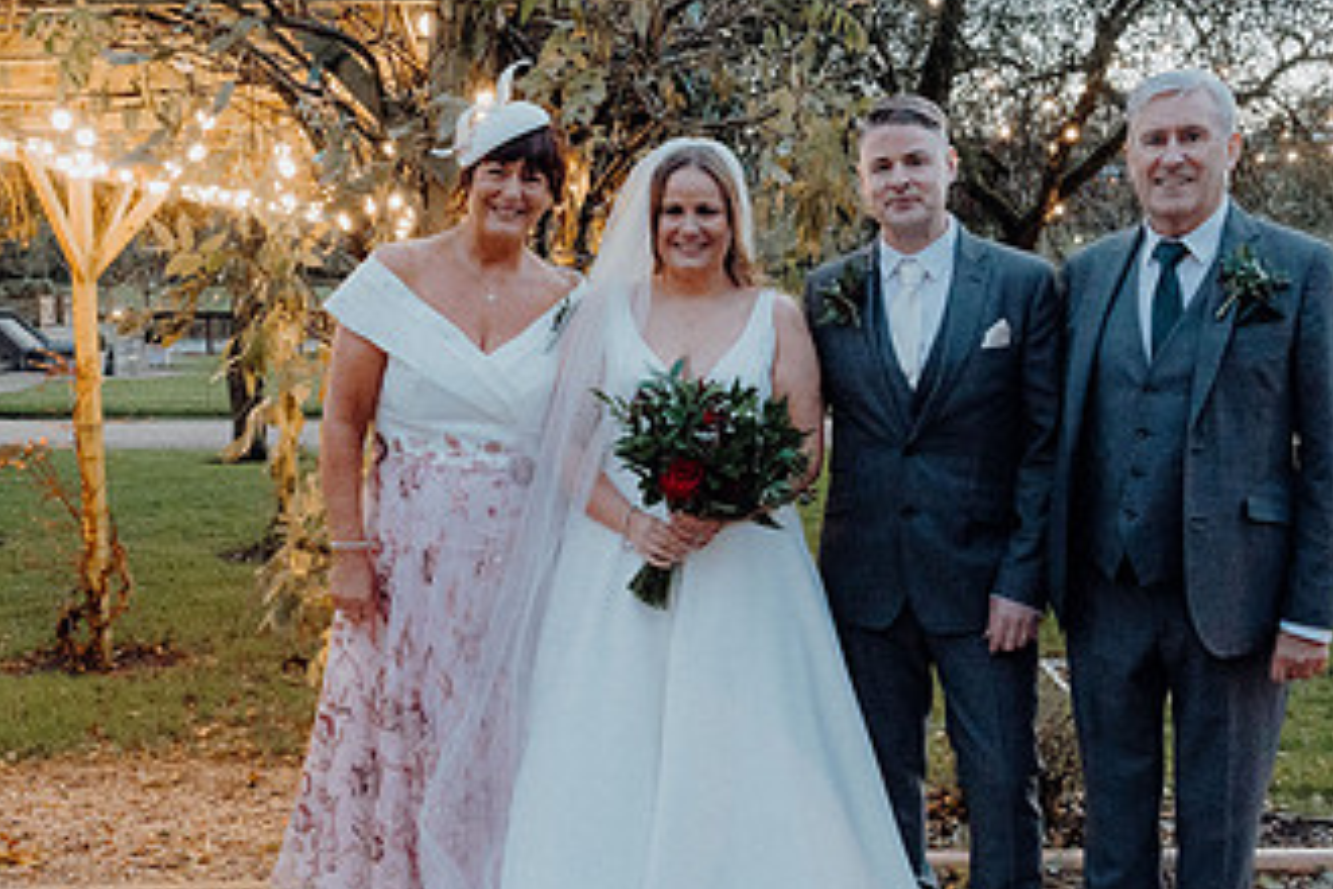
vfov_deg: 31.2
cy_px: 463
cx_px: 675
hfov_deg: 45.4
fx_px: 1592
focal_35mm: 43
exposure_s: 1/160
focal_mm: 24
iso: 5000
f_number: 5
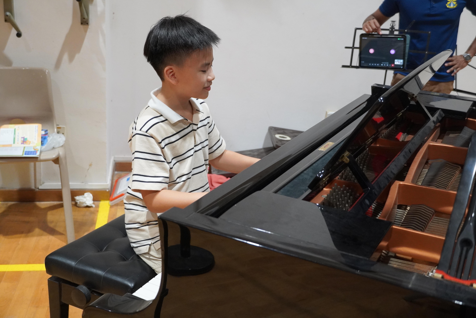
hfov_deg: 42.3
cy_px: 159
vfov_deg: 28.9
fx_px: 615
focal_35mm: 46
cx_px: 238
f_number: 4.5
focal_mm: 31
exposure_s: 1/160
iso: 2500
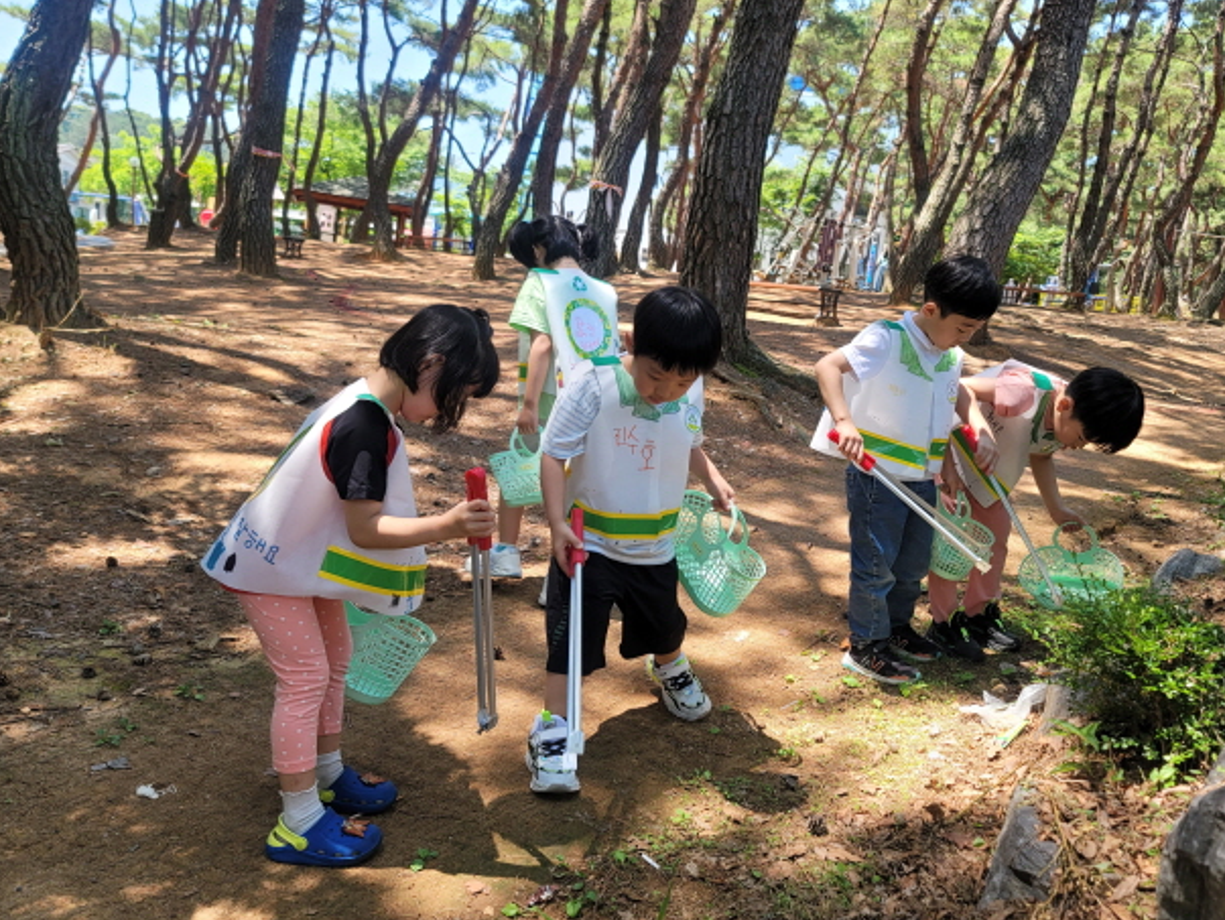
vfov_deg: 48.3
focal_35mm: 29
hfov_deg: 61.5
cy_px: 456
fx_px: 1027
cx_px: 660
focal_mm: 7
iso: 20
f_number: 1.8
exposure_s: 1/147
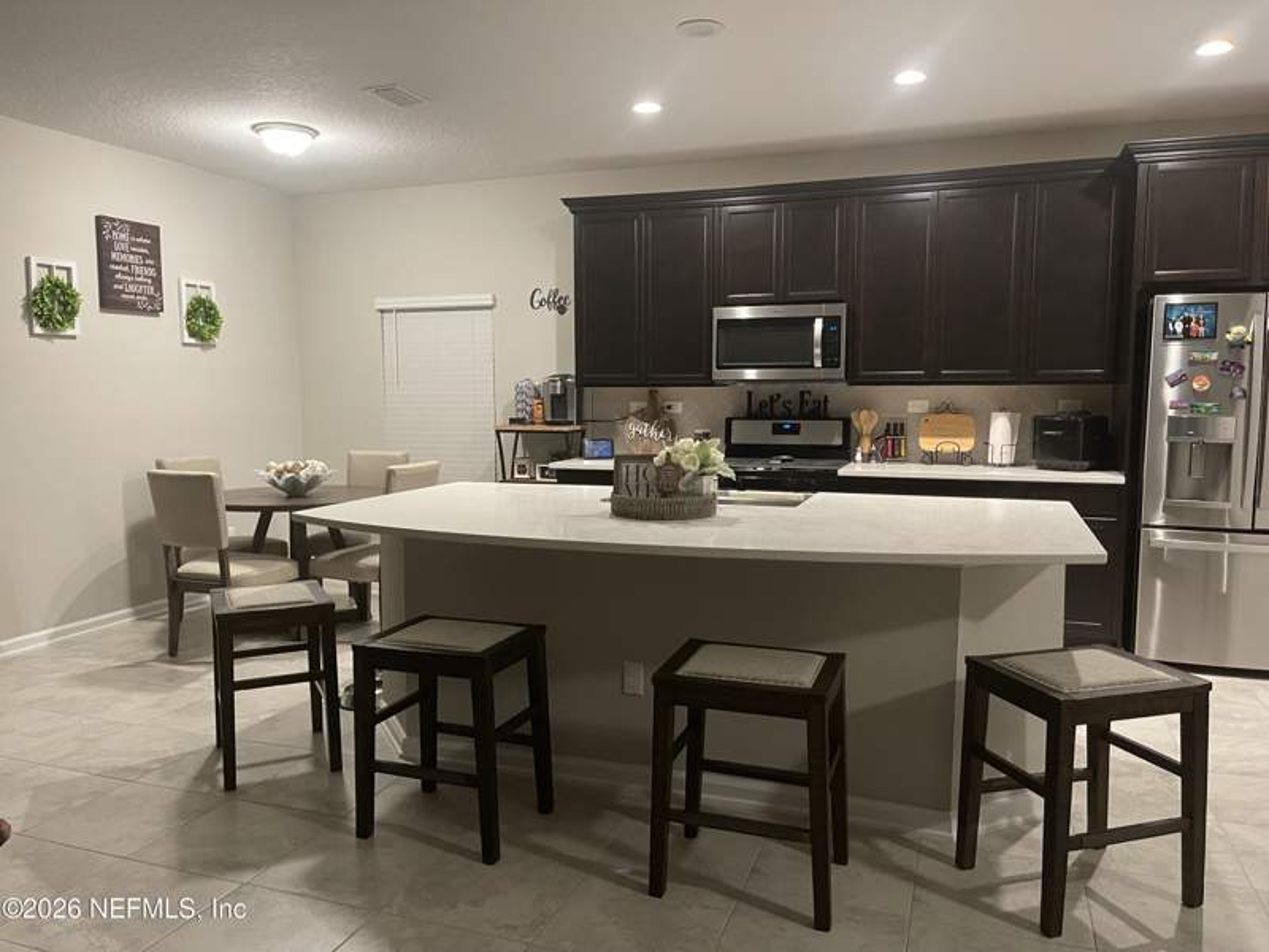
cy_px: 476
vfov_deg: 53.1
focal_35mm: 26
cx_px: 634
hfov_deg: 67.3
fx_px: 953
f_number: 1.6
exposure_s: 1/60
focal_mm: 5.1
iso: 400
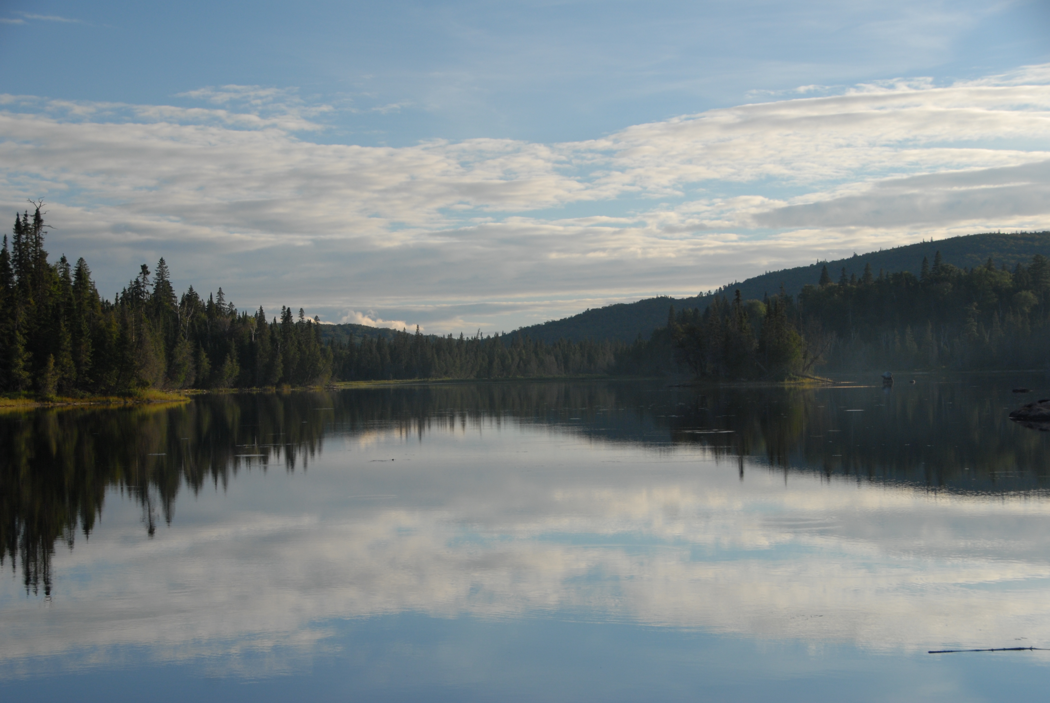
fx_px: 2015
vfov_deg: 19.8
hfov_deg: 29.2
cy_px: 352
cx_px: 525
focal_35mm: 69
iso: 250
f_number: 8
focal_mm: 46
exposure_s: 1/200
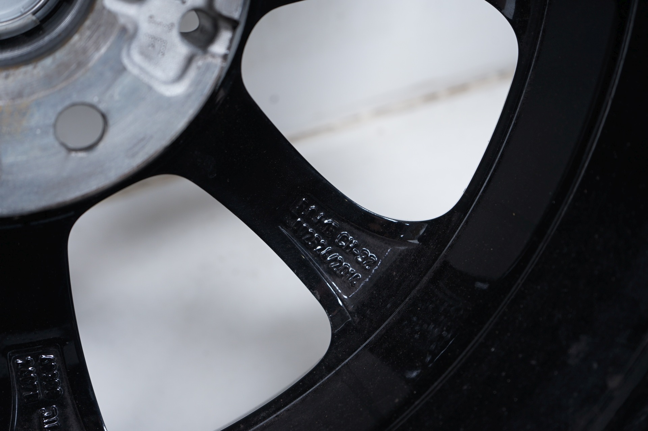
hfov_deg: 43.6
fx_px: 809
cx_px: 324
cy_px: 216
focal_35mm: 45
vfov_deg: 29.8
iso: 250
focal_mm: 45
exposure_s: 1/125
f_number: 5.6
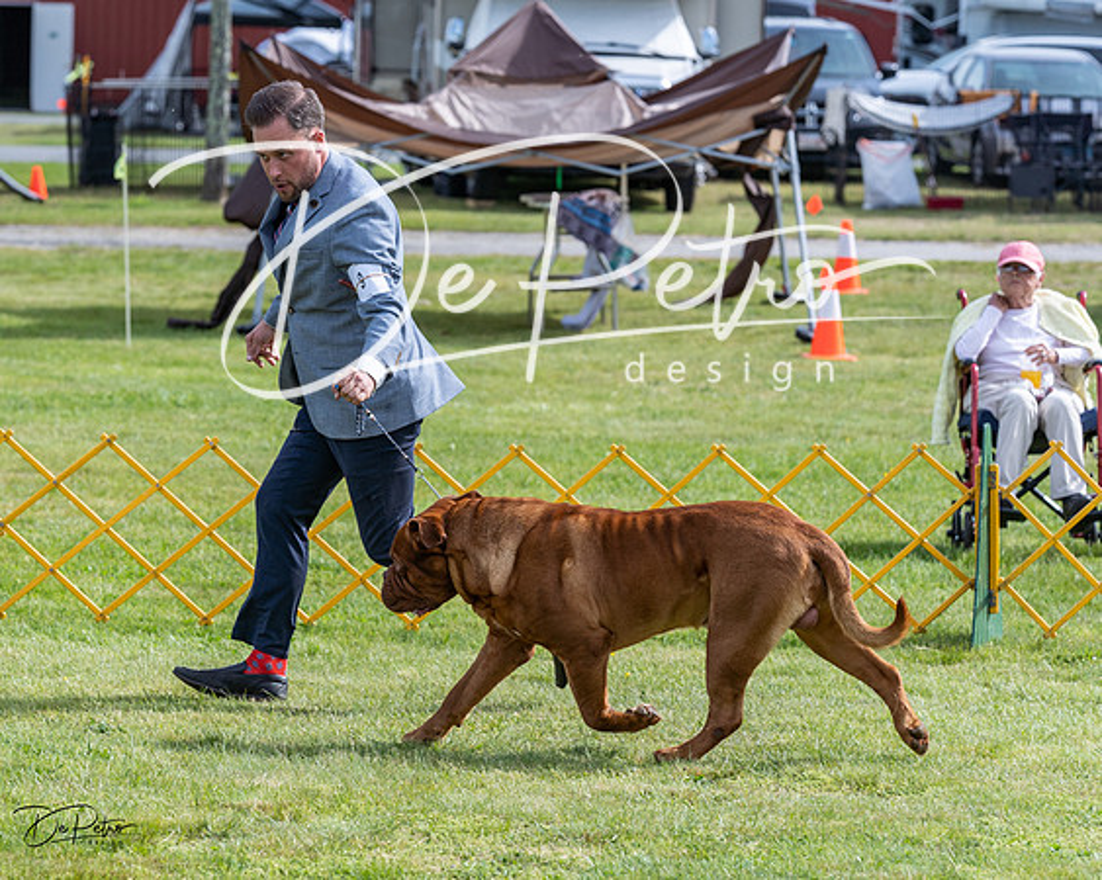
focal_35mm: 170
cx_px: 466
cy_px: 383
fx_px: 5555
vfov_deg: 9.1
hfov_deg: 11.3
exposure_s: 1/1250
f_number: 5.6
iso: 320
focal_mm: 134
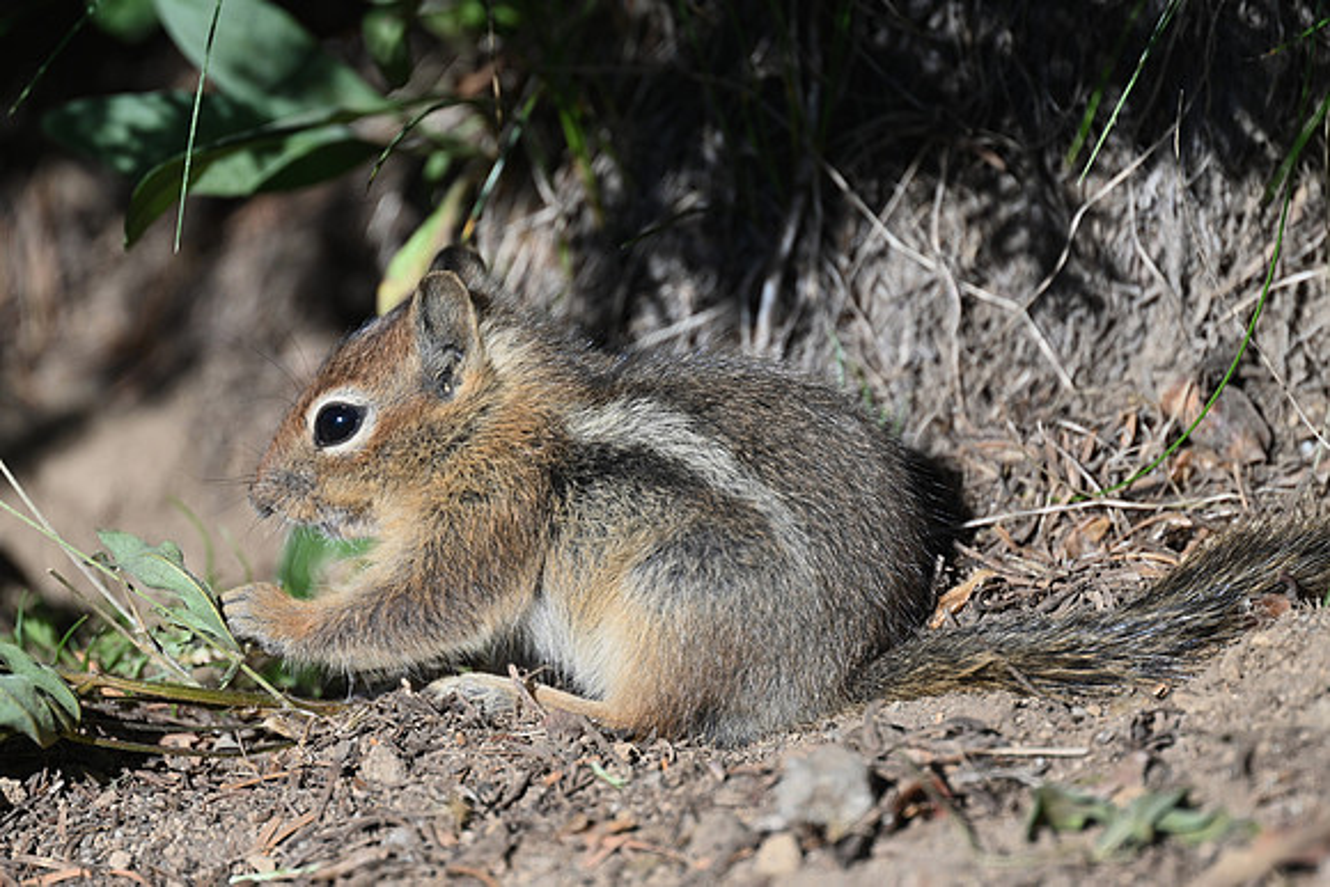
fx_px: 29561
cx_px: 665
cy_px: 444
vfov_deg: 1.7
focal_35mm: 800
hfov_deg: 2.6
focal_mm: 800
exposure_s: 1/800
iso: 320
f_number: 6.3
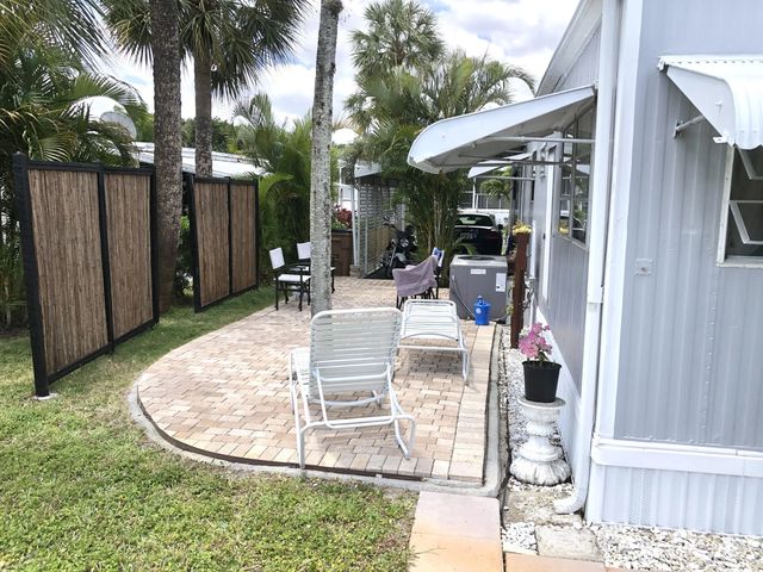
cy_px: 286
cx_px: 382
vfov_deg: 49.7
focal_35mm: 28
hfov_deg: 63.4
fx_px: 617
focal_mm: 3.99
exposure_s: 1/1000
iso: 20
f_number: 1.8
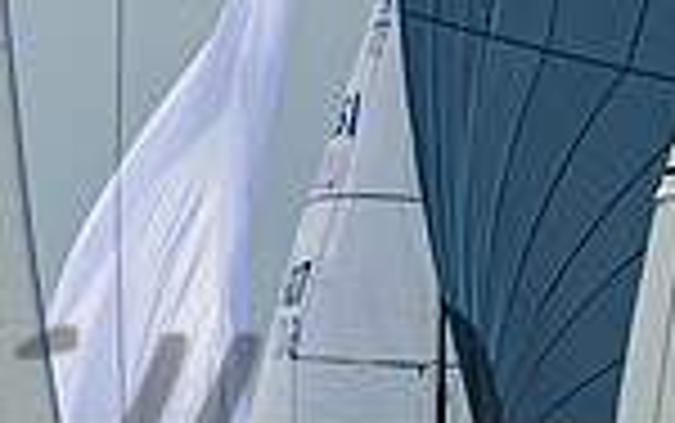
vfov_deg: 1.0
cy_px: 748
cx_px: -1247
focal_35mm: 1310
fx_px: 24117
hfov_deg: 1.6
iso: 400
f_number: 6.3
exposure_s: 1/3200
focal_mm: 200
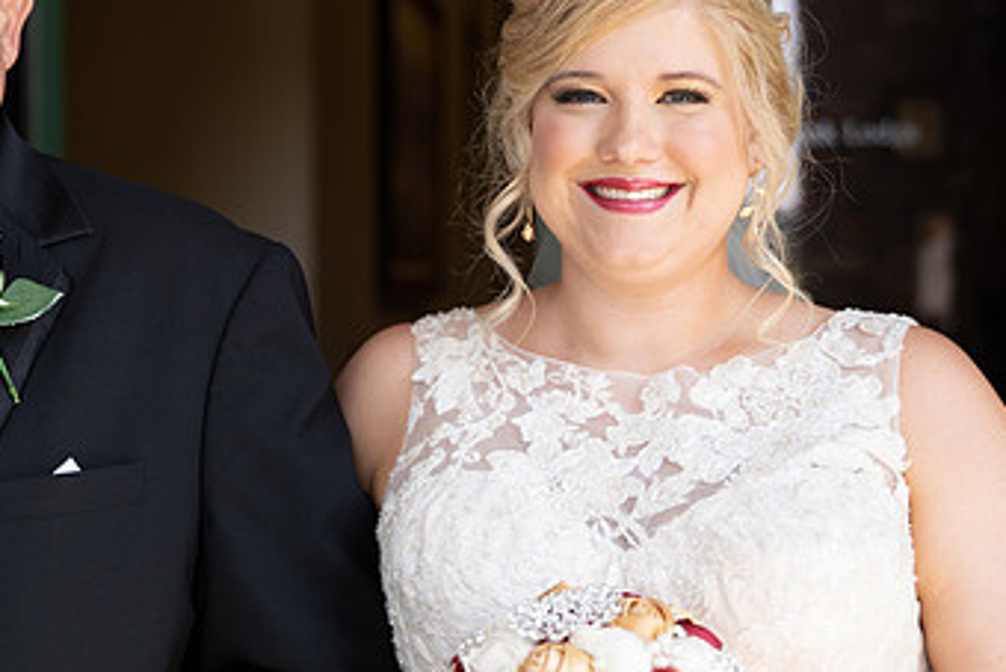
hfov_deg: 24.7
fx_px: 2292
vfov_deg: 16.7
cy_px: 277
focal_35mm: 82
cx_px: 355
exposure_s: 1/160
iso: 100
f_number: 2.8
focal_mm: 48
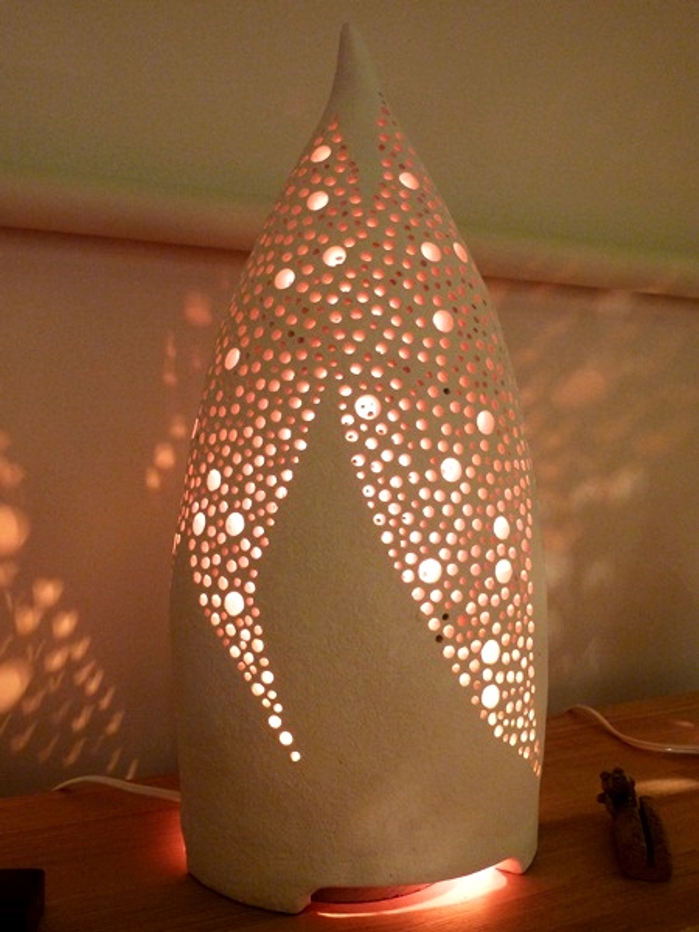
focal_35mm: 35
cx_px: 350
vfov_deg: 52.6
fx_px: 942
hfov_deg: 40.7
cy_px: 466
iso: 320
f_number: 3.5
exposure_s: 1/30
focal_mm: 5.7
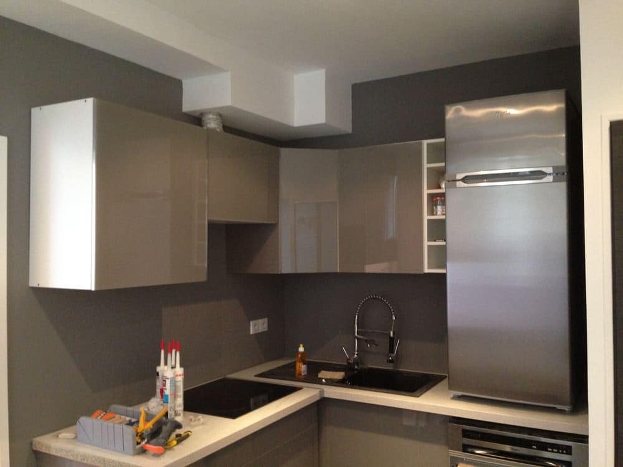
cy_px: 234
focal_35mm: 33
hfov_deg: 55.4
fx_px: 594
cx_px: 312
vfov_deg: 42.9
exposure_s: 1/20
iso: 320
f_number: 2.4
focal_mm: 4.12
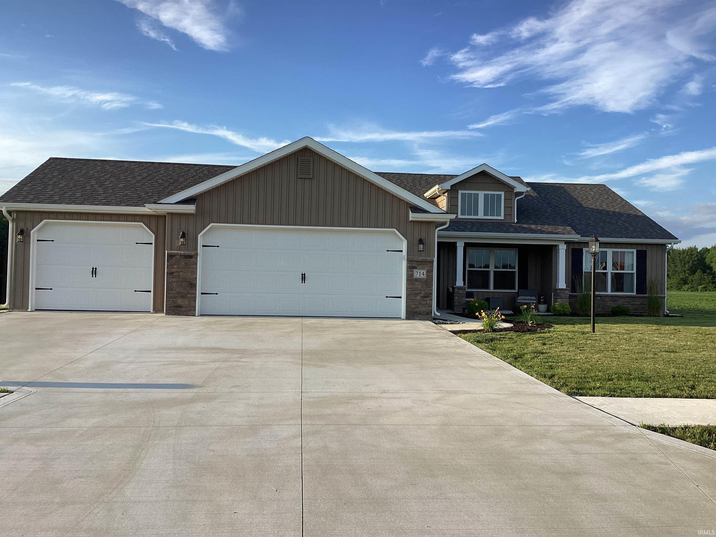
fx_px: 641
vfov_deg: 45.4
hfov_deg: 58.4
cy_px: 268
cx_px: 358
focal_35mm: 31
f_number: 2.4
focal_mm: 3.3
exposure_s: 1/791
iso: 25
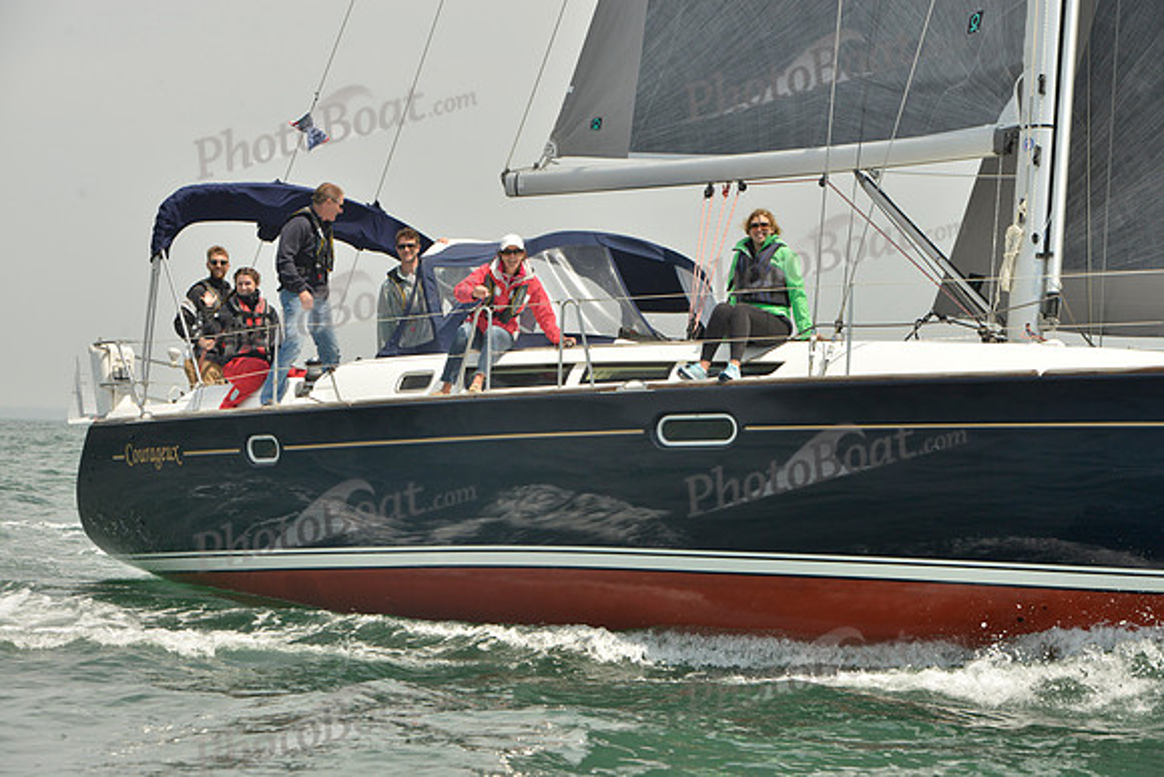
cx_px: 582
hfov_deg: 16.8
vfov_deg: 11.2
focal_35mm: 122
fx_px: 3945
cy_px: 388
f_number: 11
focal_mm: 122
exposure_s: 1/1250
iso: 560
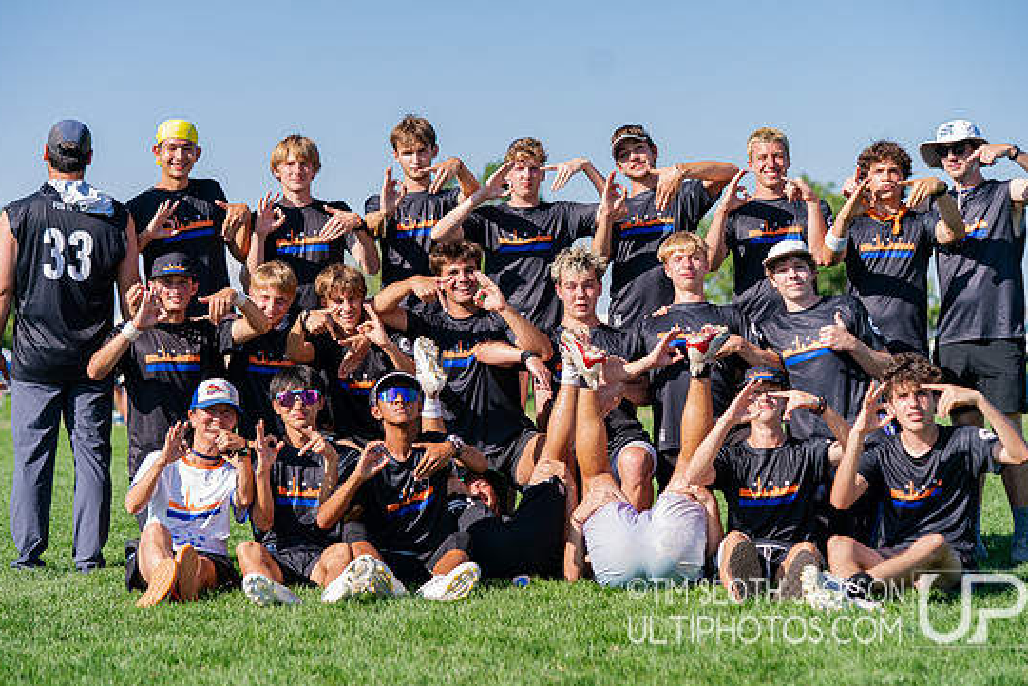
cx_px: 507
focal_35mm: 103
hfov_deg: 19.8
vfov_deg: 13.3
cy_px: 322
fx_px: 2942
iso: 400
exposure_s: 1/2500
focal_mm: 96
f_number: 3.5
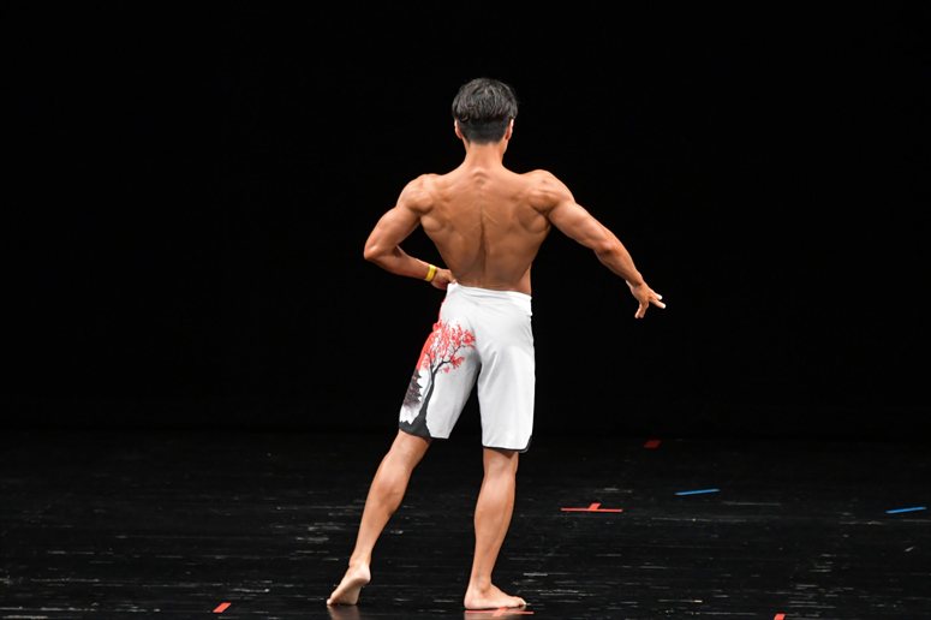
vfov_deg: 4.8
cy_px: 310
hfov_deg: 7.2
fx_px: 7367
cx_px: 466
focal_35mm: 285
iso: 3200
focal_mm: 190
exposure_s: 1/400
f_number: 5.6
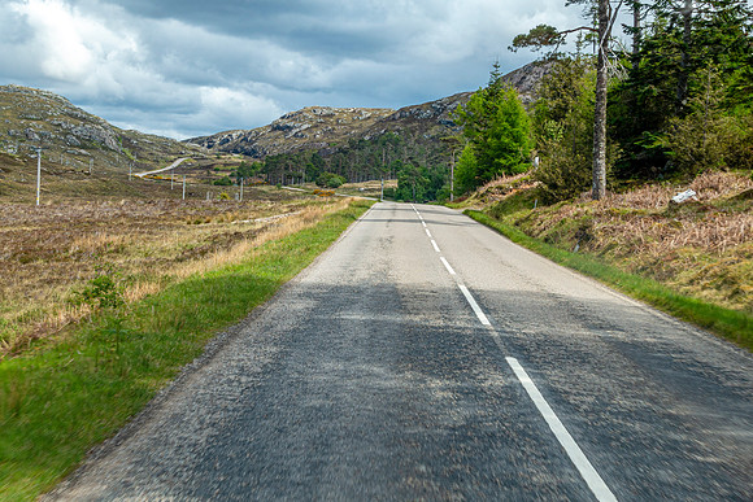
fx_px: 1192
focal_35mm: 57
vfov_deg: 23.8
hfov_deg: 35.0
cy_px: 251
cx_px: 376
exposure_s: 1/200
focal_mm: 21.01
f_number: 7.1
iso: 125
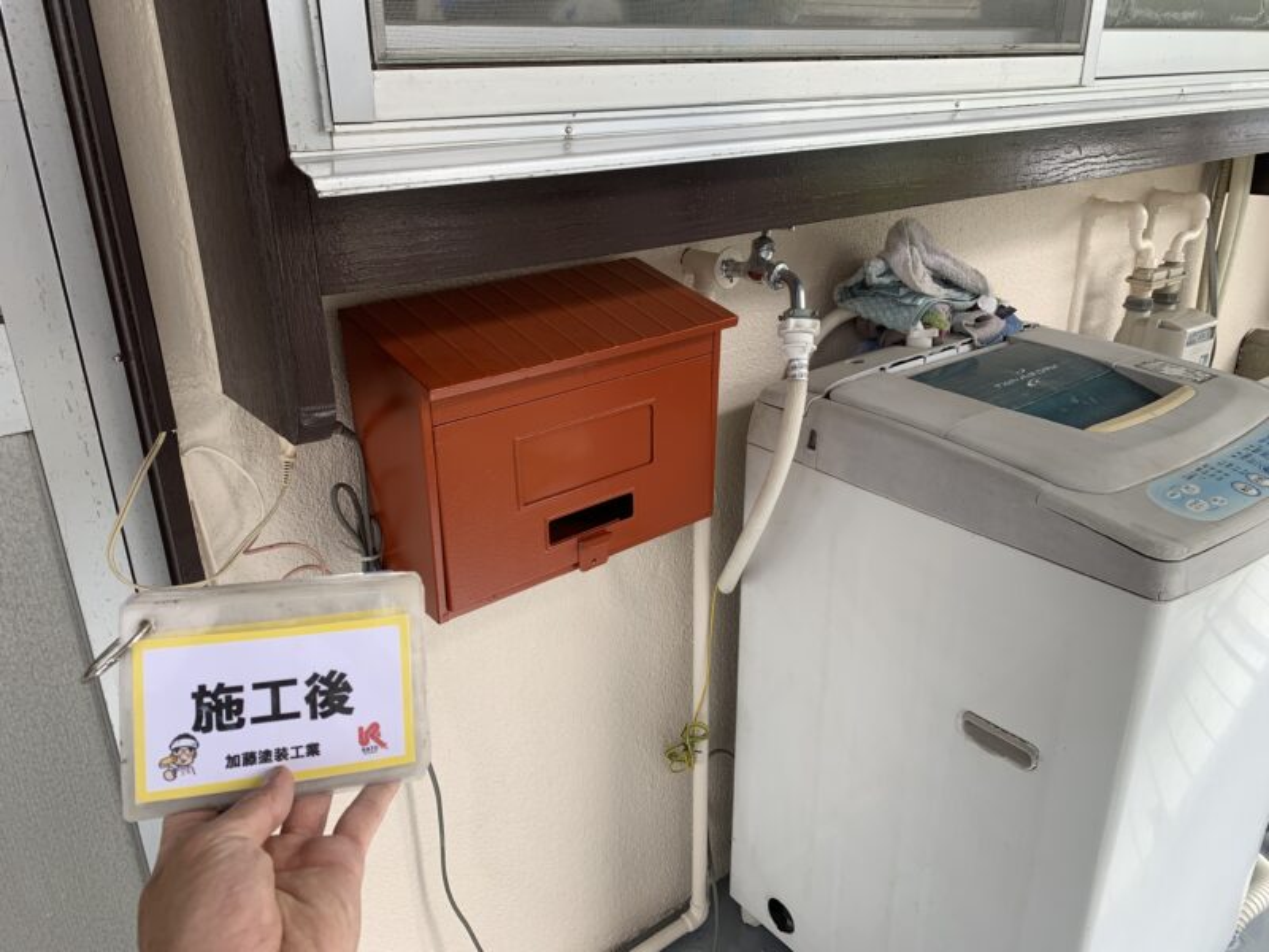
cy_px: 476
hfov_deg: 67.3
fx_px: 953
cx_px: 634
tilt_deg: -20.5
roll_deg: +1.3
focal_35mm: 26
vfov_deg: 53.1
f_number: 1.8
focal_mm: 4.25
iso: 25
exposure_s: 1/180
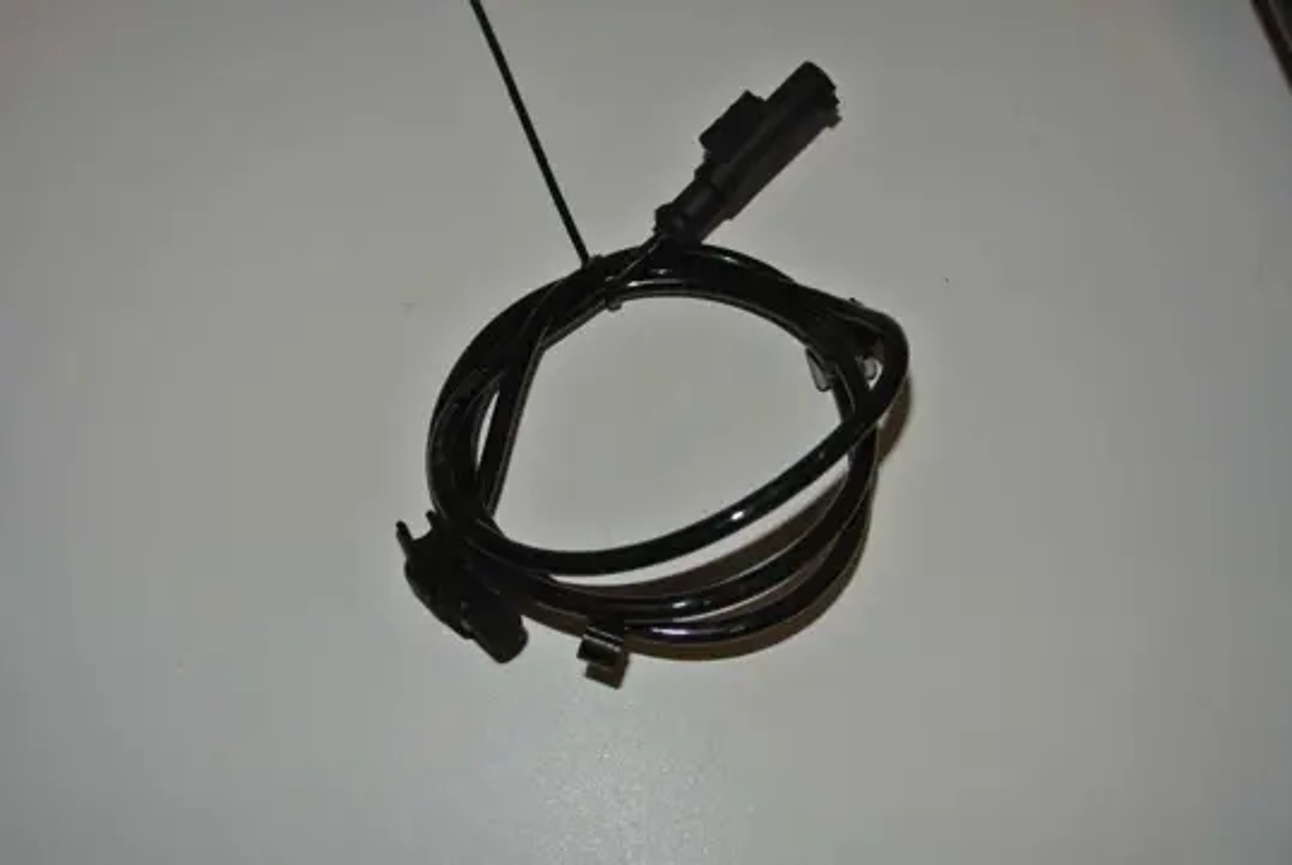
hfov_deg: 51.8
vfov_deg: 36.0
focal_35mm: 37
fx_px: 1329
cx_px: 646
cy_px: 432
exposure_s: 1/60
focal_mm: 14
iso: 200
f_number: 4
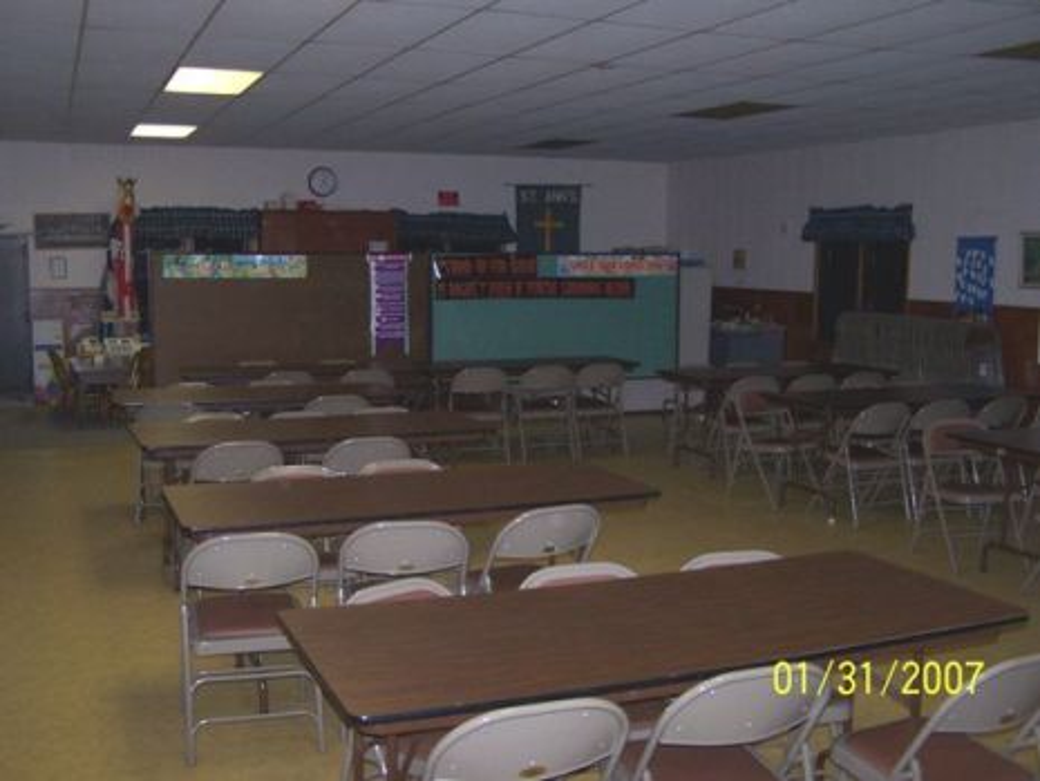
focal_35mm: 38
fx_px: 1142
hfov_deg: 49.0
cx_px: 520
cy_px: 390
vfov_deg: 37.7
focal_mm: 6.3
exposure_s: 1/60
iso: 140
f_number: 2.8
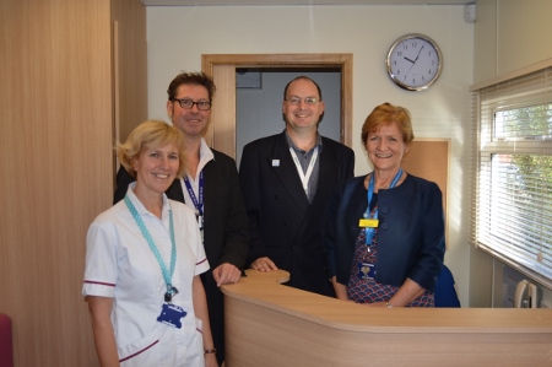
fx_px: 551
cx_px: 276
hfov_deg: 53.2
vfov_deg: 36.8
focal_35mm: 36
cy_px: 184
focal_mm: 24
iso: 100
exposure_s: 1/125
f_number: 4
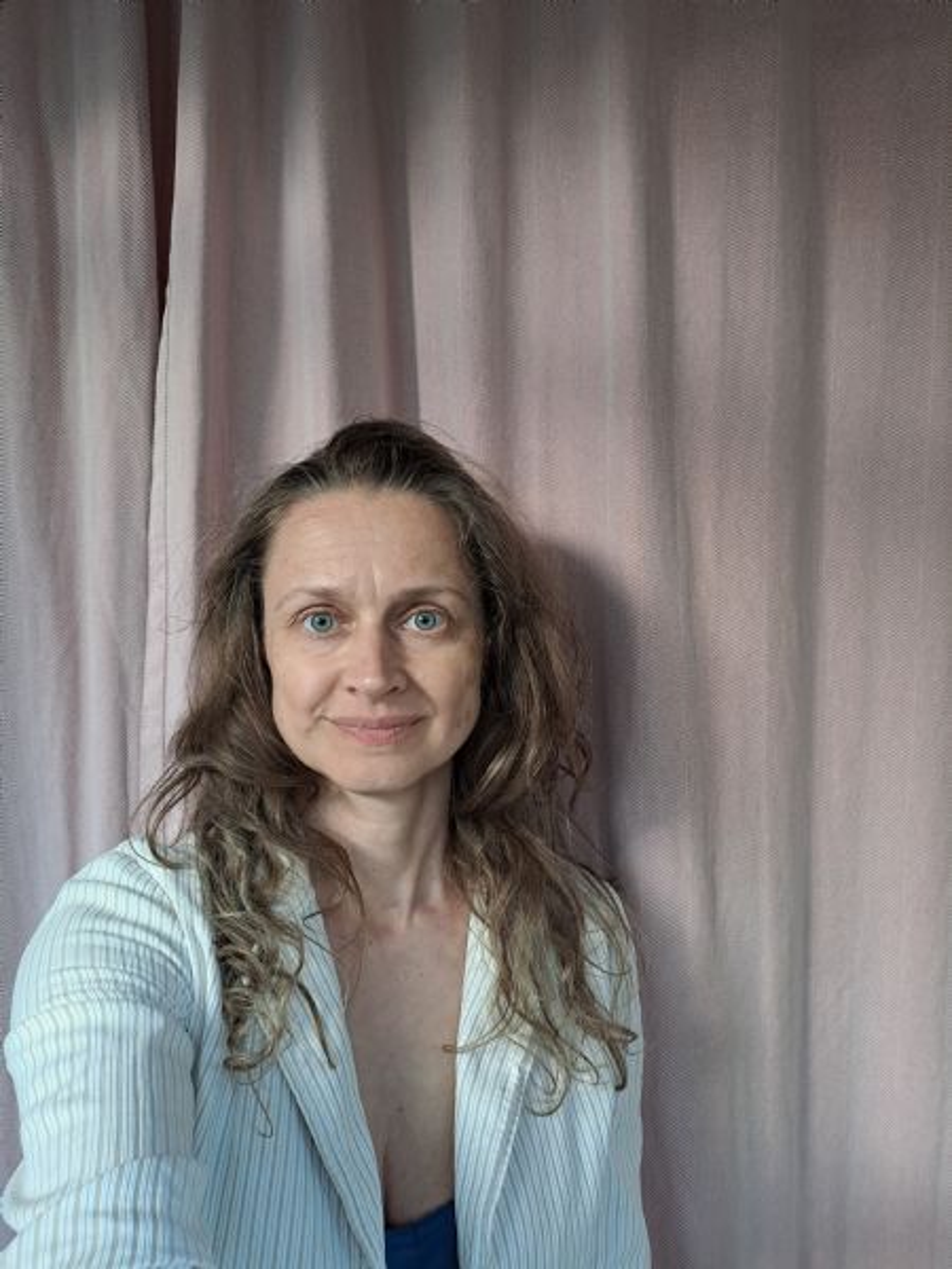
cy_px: 634
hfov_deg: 54.9
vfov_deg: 69.4
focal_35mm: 25
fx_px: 917
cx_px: 476
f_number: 1.8
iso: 200
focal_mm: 4.65
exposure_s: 1/50
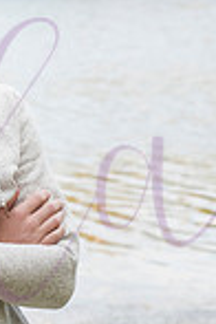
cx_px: -71
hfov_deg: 5.2
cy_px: 51
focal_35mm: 264
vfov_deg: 7.8
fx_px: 2376
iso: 800
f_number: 7.1
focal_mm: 86
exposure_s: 1/640
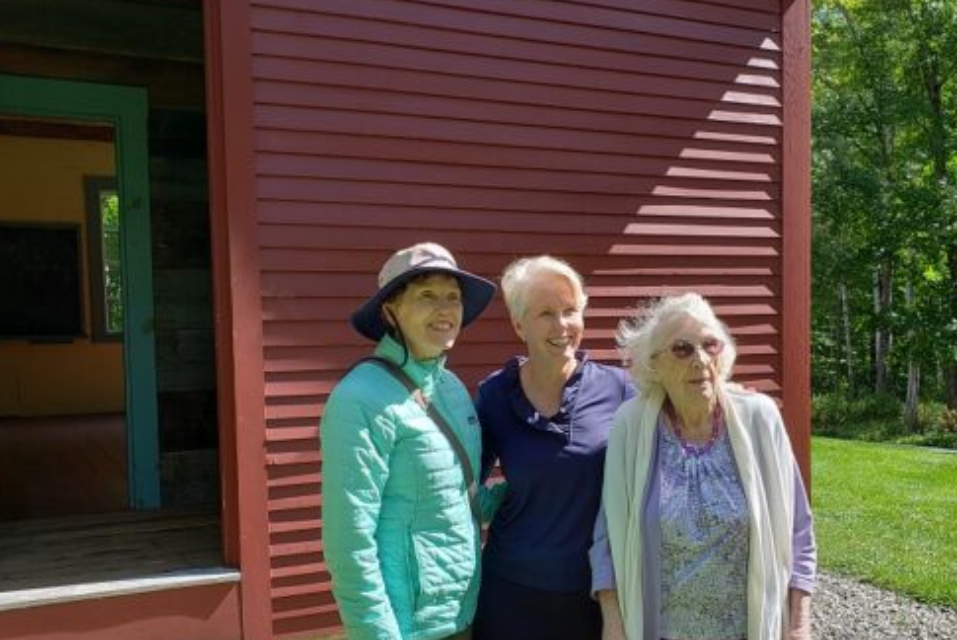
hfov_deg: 49.2
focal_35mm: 39
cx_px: 574
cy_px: 382
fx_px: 1037
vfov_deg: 34.1
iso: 50
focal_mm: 4.3
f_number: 2.4
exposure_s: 1/471
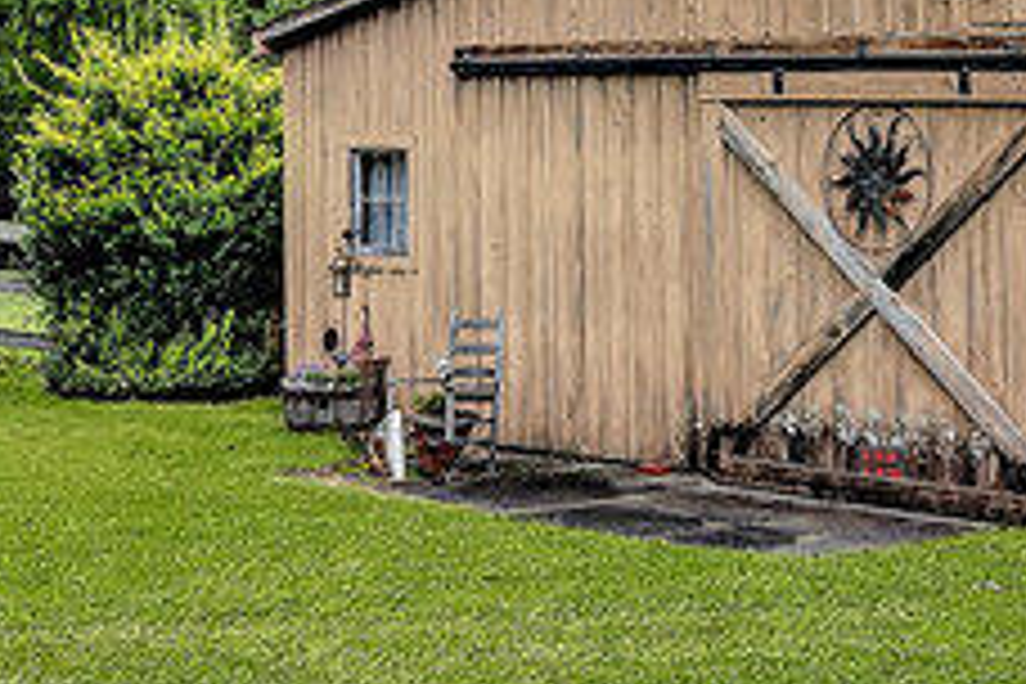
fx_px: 2878
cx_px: 778
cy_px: 137
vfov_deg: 13.5
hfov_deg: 20.0
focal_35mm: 101
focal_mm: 18
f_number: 8
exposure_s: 1/160
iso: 200
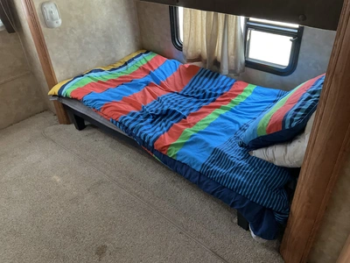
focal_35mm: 29
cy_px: 132
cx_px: 175
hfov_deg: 61.7
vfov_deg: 48.2
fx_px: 293
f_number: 1.8
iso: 125
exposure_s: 1/60
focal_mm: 3
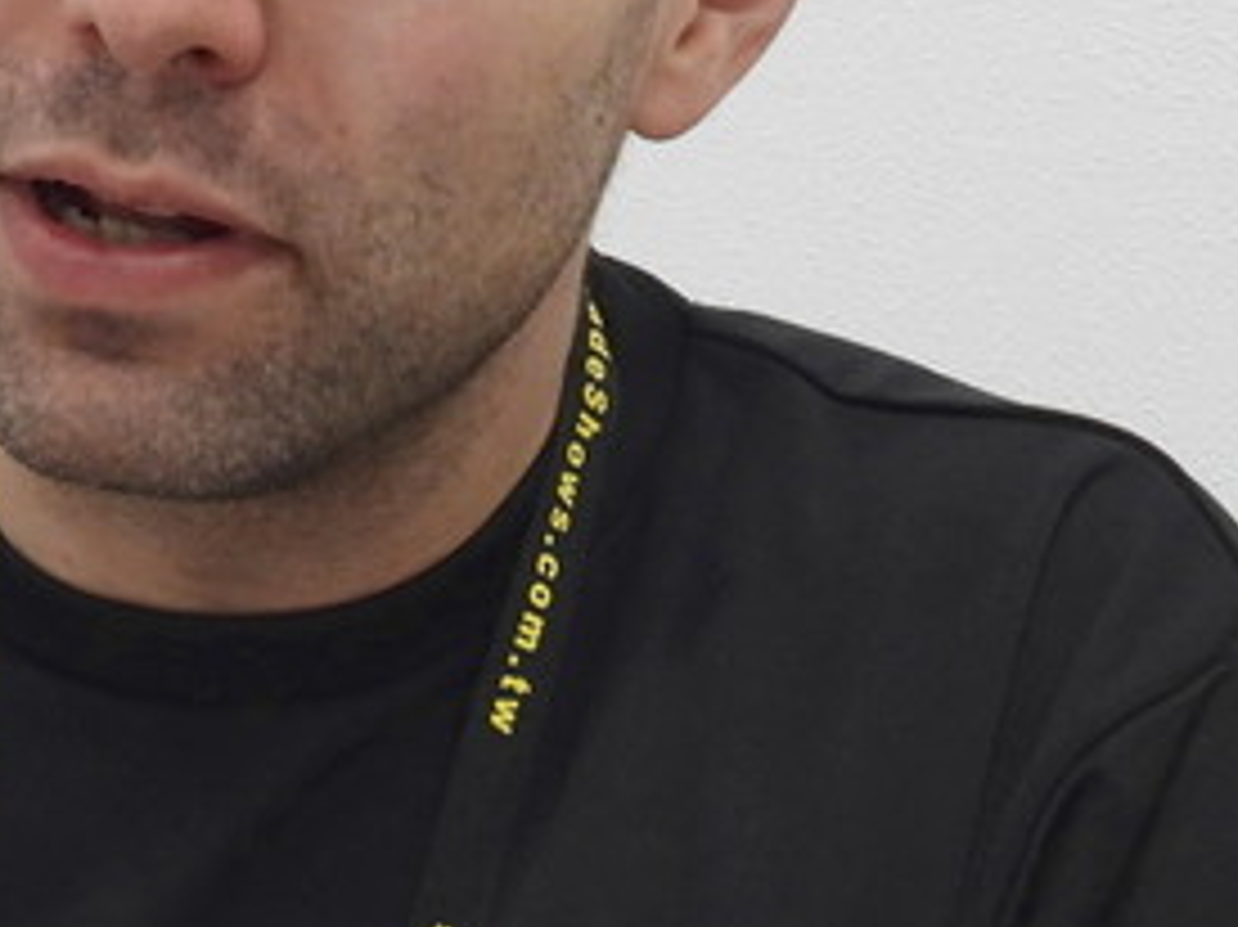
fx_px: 6649
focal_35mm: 186
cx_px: 230
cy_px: 742
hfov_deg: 10.6
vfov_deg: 8.0
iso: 180
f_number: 3.5
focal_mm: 8.9
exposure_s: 1/30
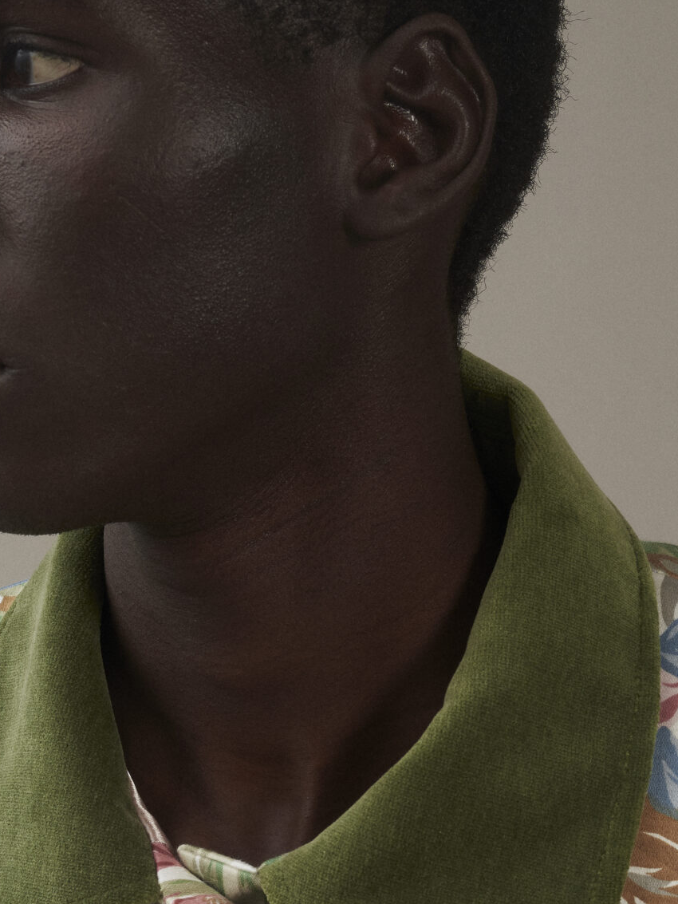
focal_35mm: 163
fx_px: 4256
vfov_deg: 12.1
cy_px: 758
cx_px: 300
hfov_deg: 9.1
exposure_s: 1/160
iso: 200
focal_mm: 75
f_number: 13
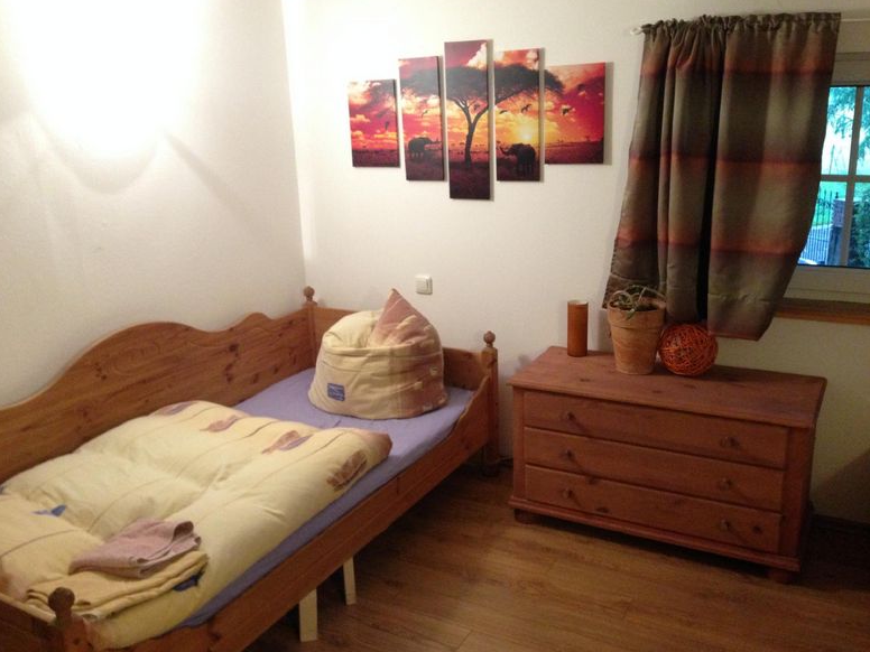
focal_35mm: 34
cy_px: 325
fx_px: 855
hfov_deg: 54.0
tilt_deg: -15.7
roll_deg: +2.5
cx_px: 424
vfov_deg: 41.8
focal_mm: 4.12
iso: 400
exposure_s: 1/20
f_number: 2.4
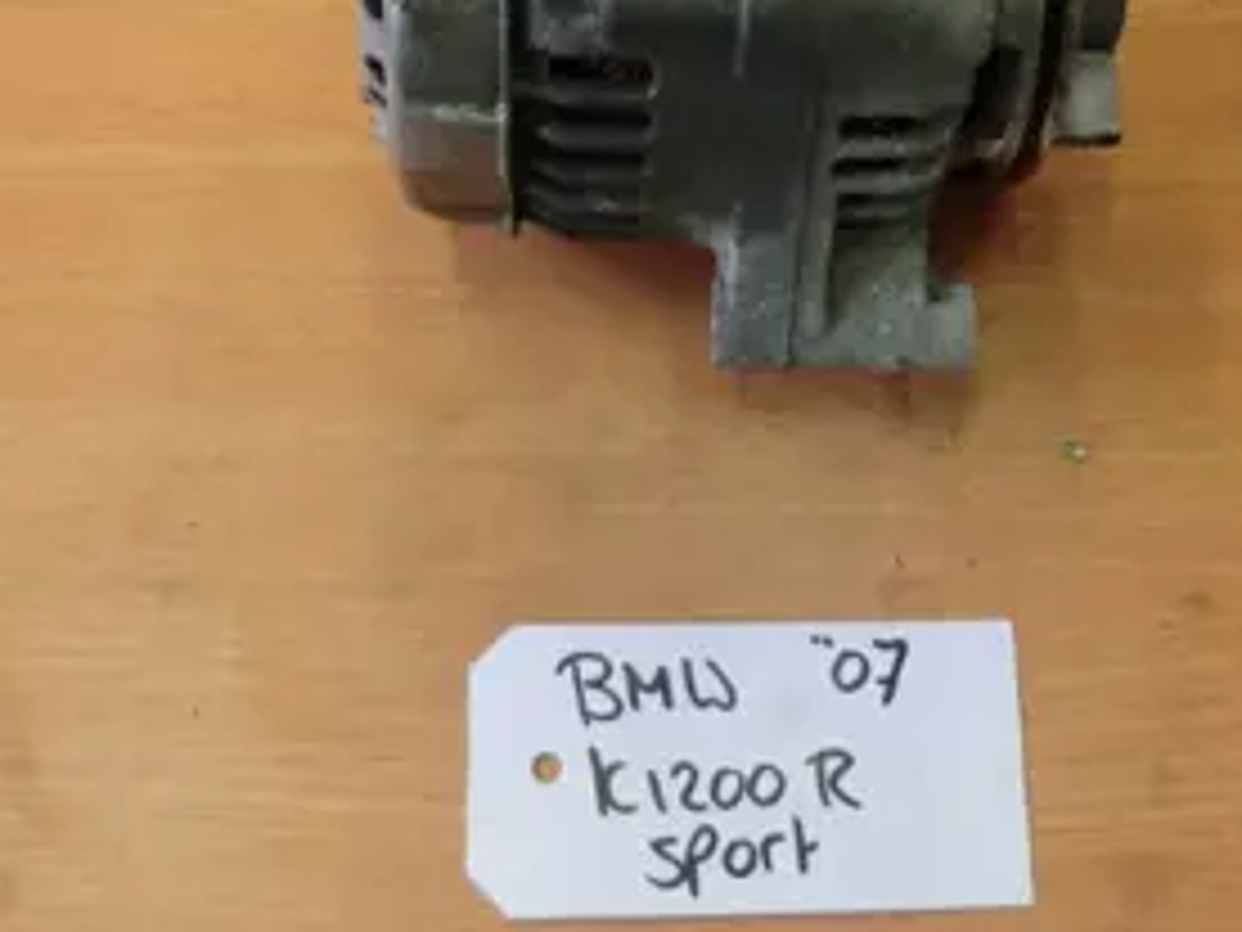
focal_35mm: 47
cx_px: 693
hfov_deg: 40.4
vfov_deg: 30.2
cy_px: 194
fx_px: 1686
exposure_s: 1/60
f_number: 3.2
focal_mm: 4.9
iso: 320
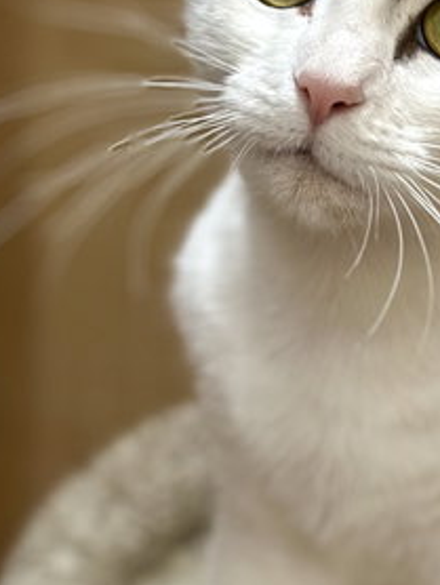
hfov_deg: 12.7
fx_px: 1946
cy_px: 388
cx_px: 463
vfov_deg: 17.1
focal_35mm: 115
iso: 250
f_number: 1.78
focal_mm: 6.86
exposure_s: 1/60
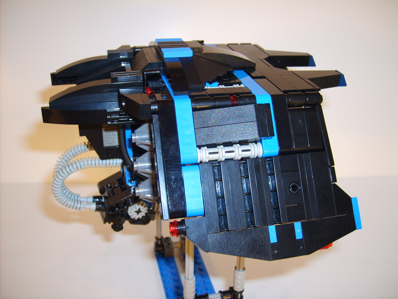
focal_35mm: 35
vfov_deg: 40.7
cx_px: 199
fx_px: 402
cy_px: 150
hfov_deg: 52.6
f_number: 2.8
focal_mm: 5.8
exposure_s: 1/30
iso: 50
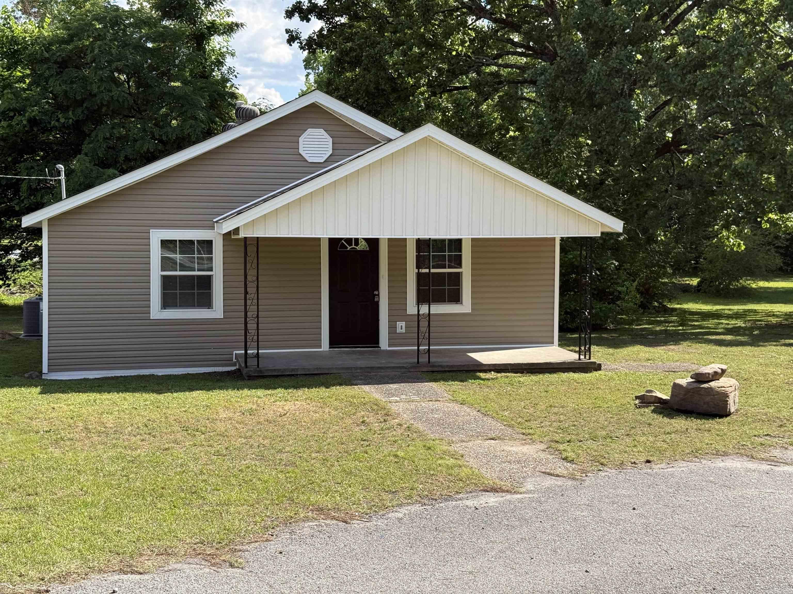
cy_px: 297
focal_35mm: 48
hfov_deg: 39.7
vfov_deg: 30.3
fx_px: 1100
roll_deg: +0.4
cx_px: 396
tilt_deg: -3.2
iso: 100
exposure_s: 1/2667
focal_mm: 6.76
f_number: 1.78
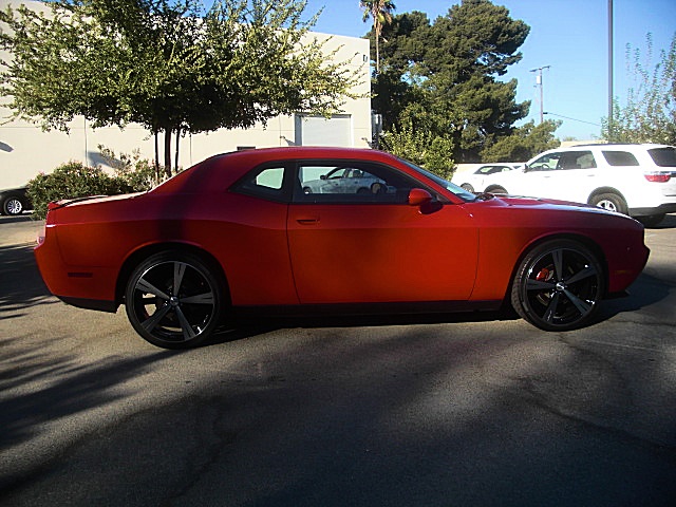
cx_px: 338
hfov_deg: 51.4
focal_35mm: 36
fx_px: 703
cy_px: 254
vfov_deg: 39.7
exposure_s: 1/640
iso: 50
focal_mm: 6.3
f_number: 2.8
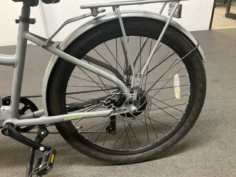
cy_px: 88
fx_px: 198
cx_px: 118
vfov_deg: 48.2
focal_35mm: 29
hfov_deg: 61.7
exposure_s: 1/30
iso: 400
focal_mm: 3
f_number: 1.8
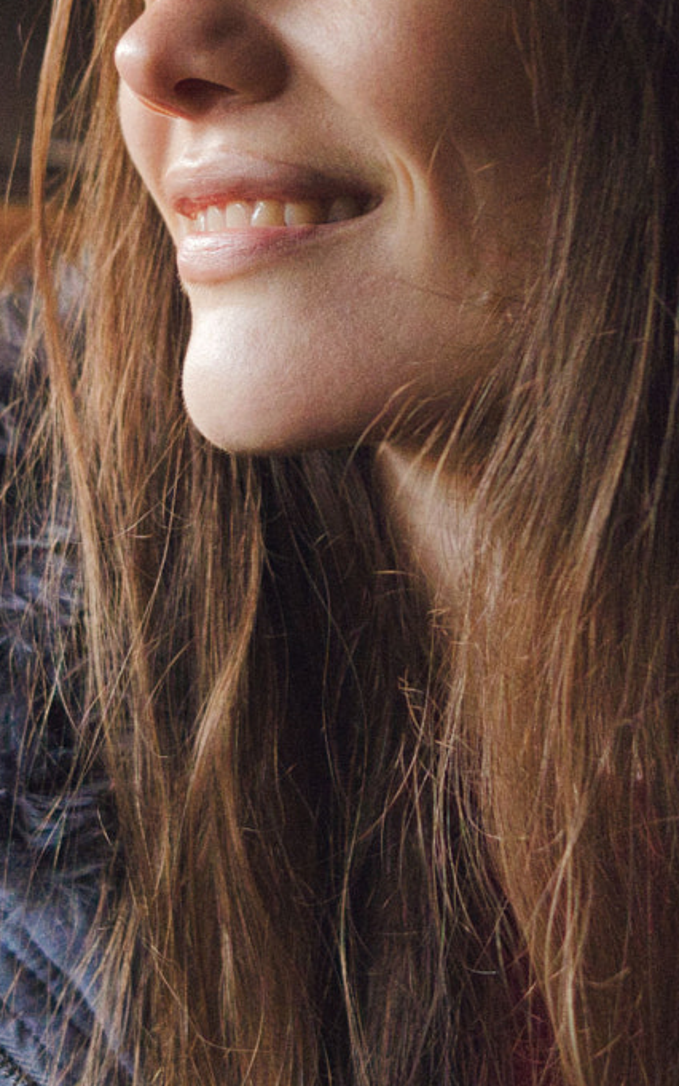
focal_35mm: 98
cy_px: 372
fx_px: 2900
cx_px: 223
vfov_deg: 21.1
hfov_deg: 13.3
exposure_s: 1/1000
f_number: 2.8
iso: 6400
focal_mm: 27
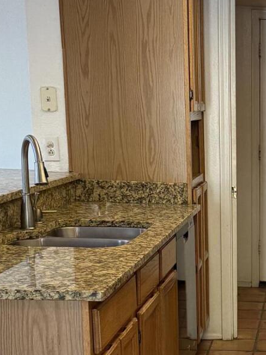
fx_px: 831
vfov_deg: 23.4
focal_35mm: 81
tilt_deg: -13.4
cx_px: 355
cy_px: 326
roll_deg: -2.1
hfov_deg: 17.0
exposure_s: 1/120
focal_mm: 6.76
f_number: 1.78
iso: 250
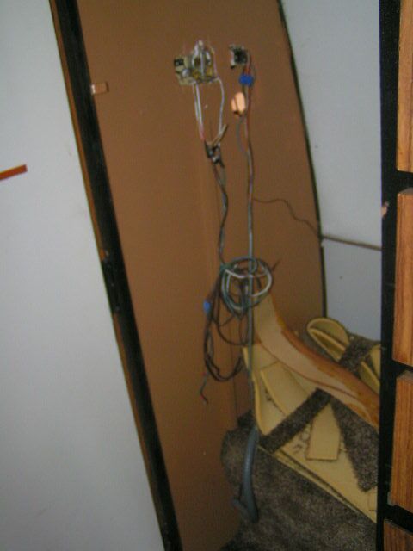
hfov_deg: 37.7
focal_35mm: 38
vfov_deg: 49.0
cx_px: 206
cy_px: 276
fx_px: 604
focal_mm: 5.8
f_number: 2.8
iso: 200
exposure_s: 1/40
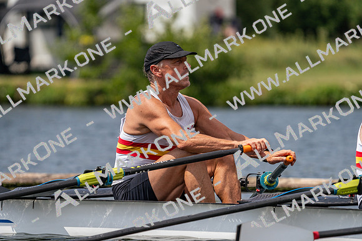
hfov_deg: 5.1
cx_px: 181
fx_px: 4063
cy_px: 120
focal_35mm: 404
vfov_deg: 3.4
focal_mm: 404
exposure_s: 1/1600
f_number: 6.3
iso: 250
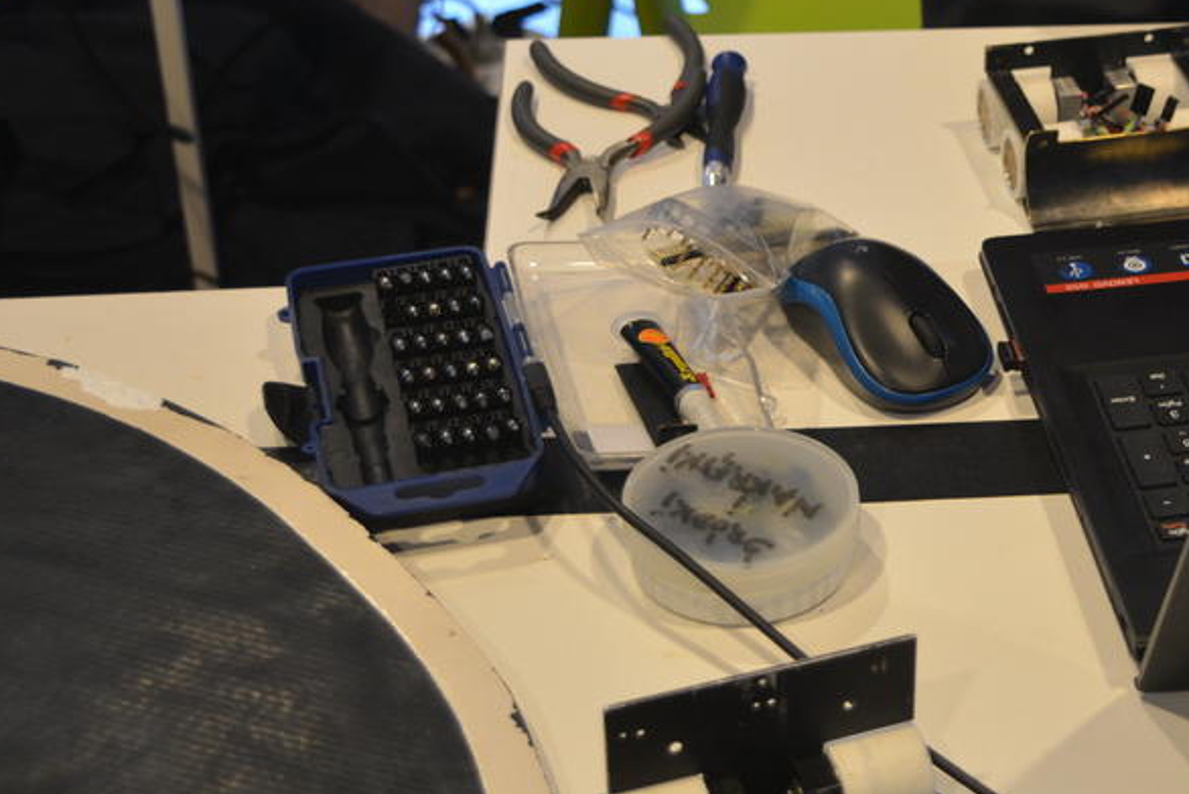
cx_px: 990
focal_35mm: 87
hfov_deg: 23.0
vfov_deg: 15.7
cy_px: 409
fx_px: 2874
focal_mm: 34
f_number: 4.5
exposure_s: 1/30
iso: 800
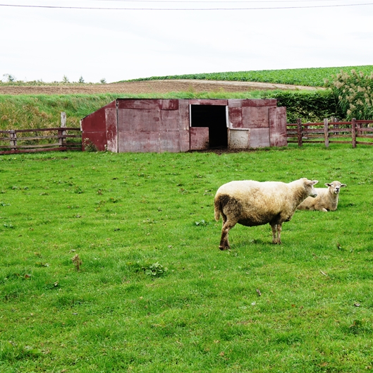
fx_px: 1056
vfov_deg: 20.0
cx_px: 257
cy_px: 186
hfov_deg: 19.9
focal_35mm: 87
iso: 200
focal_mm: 45
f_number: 8
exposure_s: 1/100
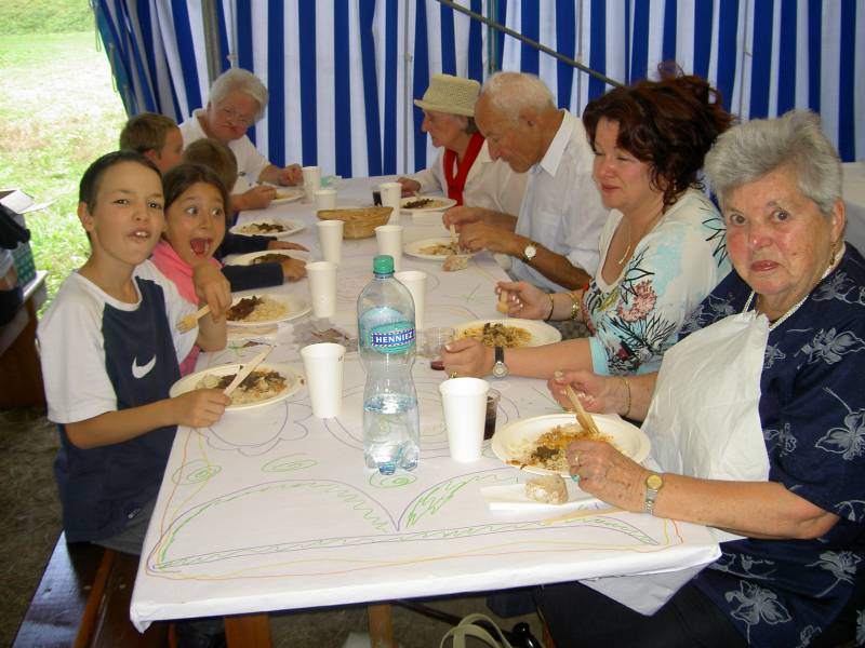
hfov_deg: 47.9
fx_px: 975
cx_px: 432
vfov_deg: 36.8
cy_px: 324
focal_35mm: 39
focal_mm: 8
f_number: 2.8
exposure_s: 1/60
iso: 100
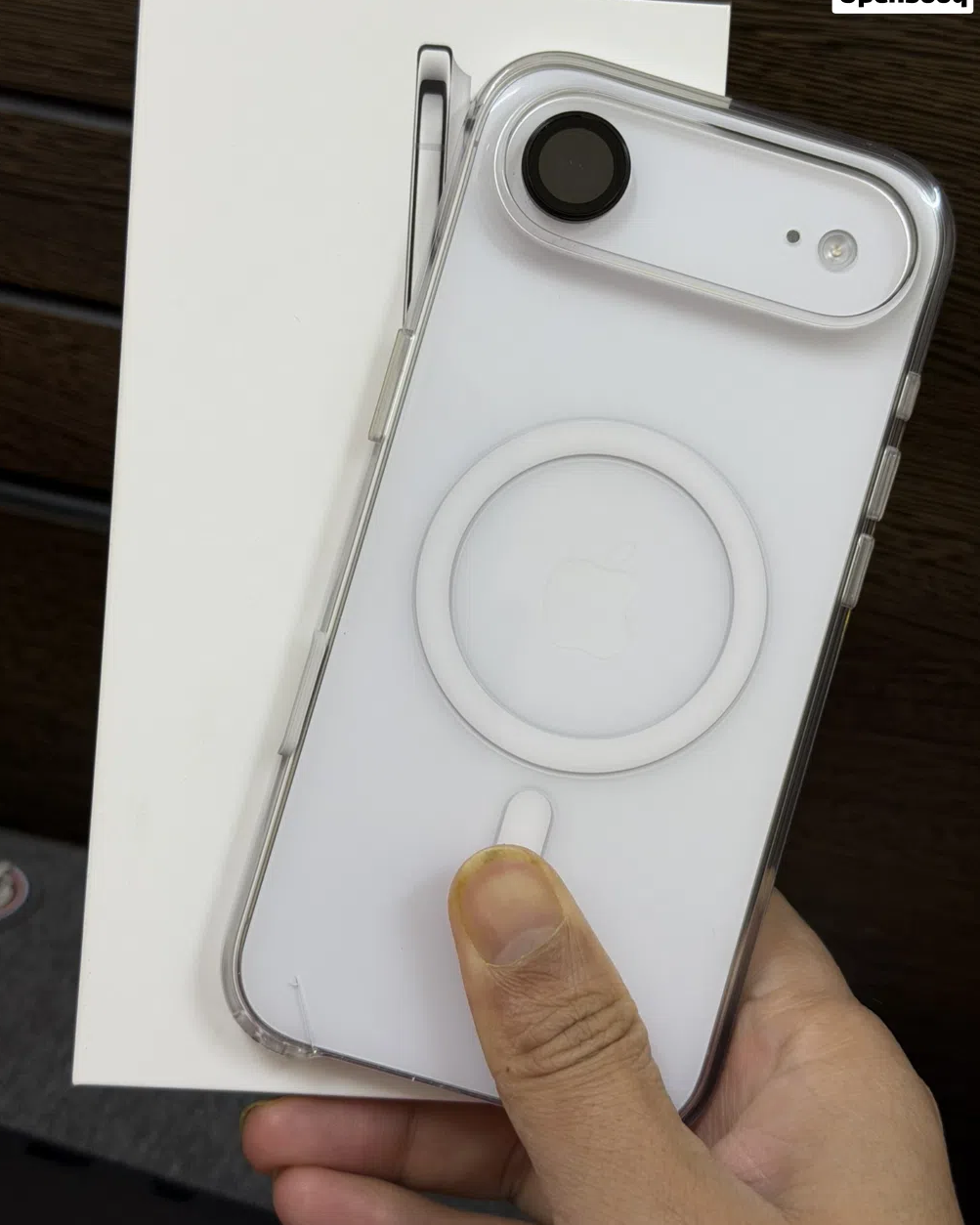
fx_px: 1849
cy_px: 587
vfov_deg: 36.7
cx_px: 497
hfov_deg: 29.7
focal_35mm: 51
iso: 125
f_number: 1.78
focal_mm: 6.76
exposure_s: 1/50
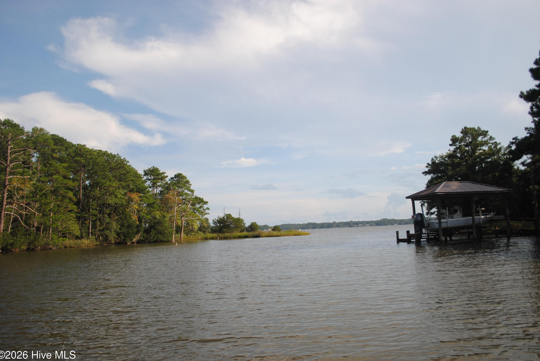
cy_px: 185
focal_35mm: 28
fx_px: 420
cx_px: 276
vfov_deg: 46.5
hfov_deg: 65.4
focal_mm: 18
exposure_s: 1/1000
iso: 100
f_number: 3.5
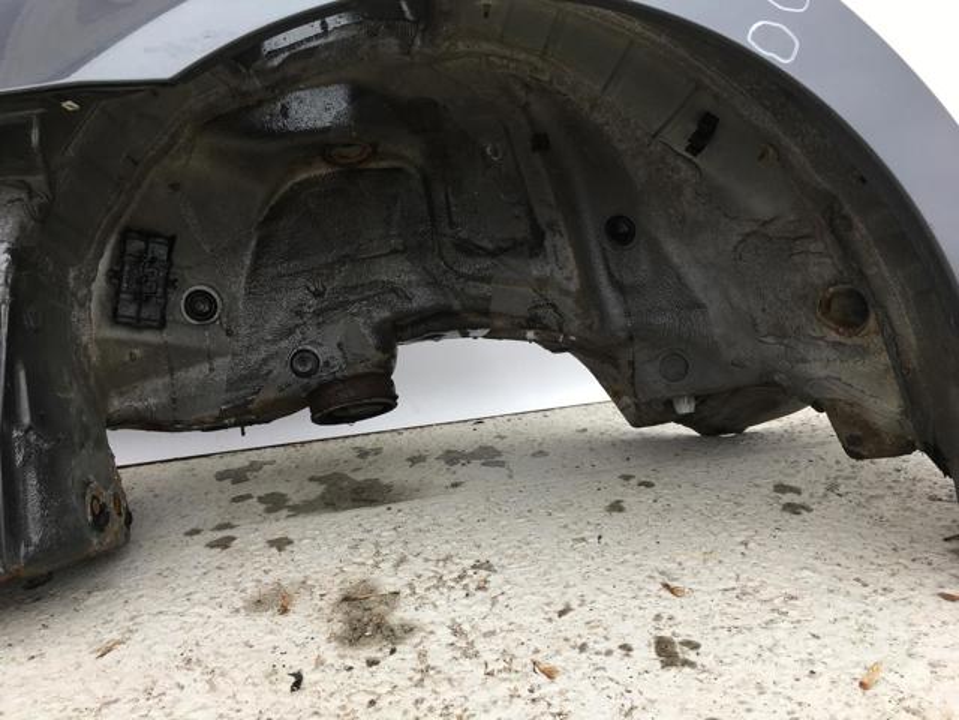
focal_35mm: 29
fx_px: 803
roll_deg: +5.5
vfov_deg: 48.2
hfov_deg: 61.7
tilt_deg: -10.6
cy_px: 360
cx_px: 480
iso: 25
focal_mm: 4.15
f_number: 2.2
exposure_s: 1/100
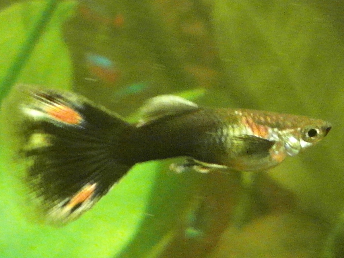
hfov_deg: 71.6
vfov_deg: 56.8
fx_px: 239
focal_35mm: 24
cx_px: 172
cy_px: 129
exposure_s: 1/45
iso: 1600
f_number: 3.1
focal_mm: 4.4
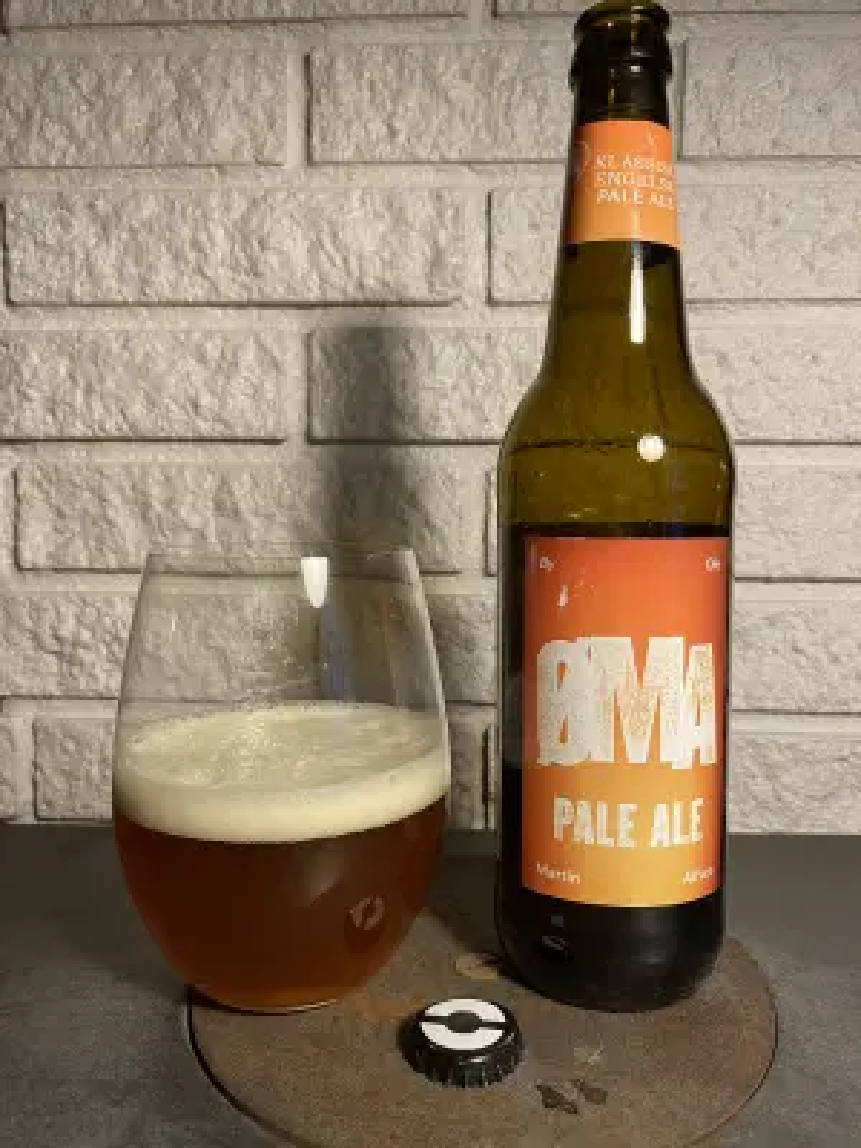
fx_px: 862
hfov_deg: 53.1
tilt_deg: -5.3
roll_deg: -0.1
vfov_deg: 67.3
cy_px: 574
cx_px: 430
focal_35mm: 26
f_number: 1.8
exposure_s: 1/50
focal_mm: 4.25
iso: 100
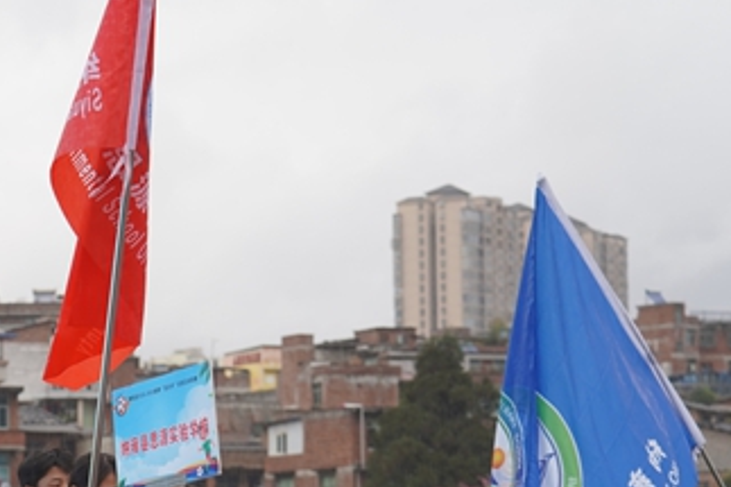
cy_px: 434
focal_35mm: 151
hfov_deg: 13.3
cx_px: -102
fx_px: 3064
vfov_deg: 9.0
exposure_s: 1/160
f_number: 4
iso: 250
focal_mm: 61
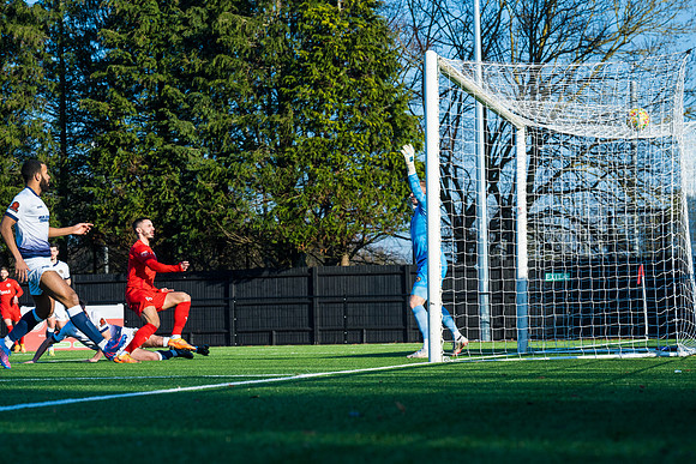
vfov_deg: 9.8
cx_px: 362
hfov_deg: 14.6
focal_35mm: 141
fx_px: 2722
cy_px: 241
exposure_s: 1/1600
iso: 800
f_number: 8
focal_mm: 135
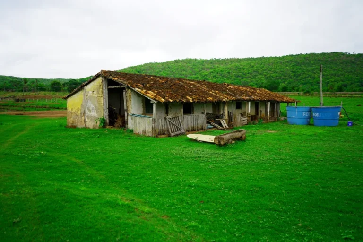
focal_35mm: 28
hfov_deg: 65.5
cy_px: 121
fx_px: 282
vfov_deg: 46.4
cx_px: 182
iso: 100
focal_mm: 28
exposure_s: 1/320
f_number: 2
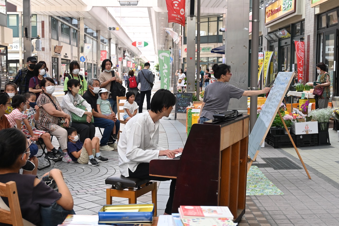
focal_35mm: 50
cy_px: 113
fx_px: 466
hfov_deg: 40.0
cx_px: 170
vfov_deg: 27.2
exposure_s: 1/250
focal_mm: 33
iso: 500
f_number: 5
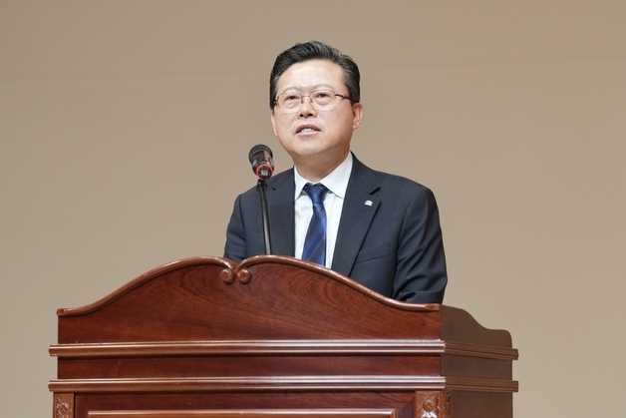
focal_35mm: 200
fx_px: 3478
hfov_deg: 10.3
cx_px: 313
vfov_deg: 6.9
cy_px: 209
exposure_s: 1/320
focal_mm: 200
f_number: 3.5
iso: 1600
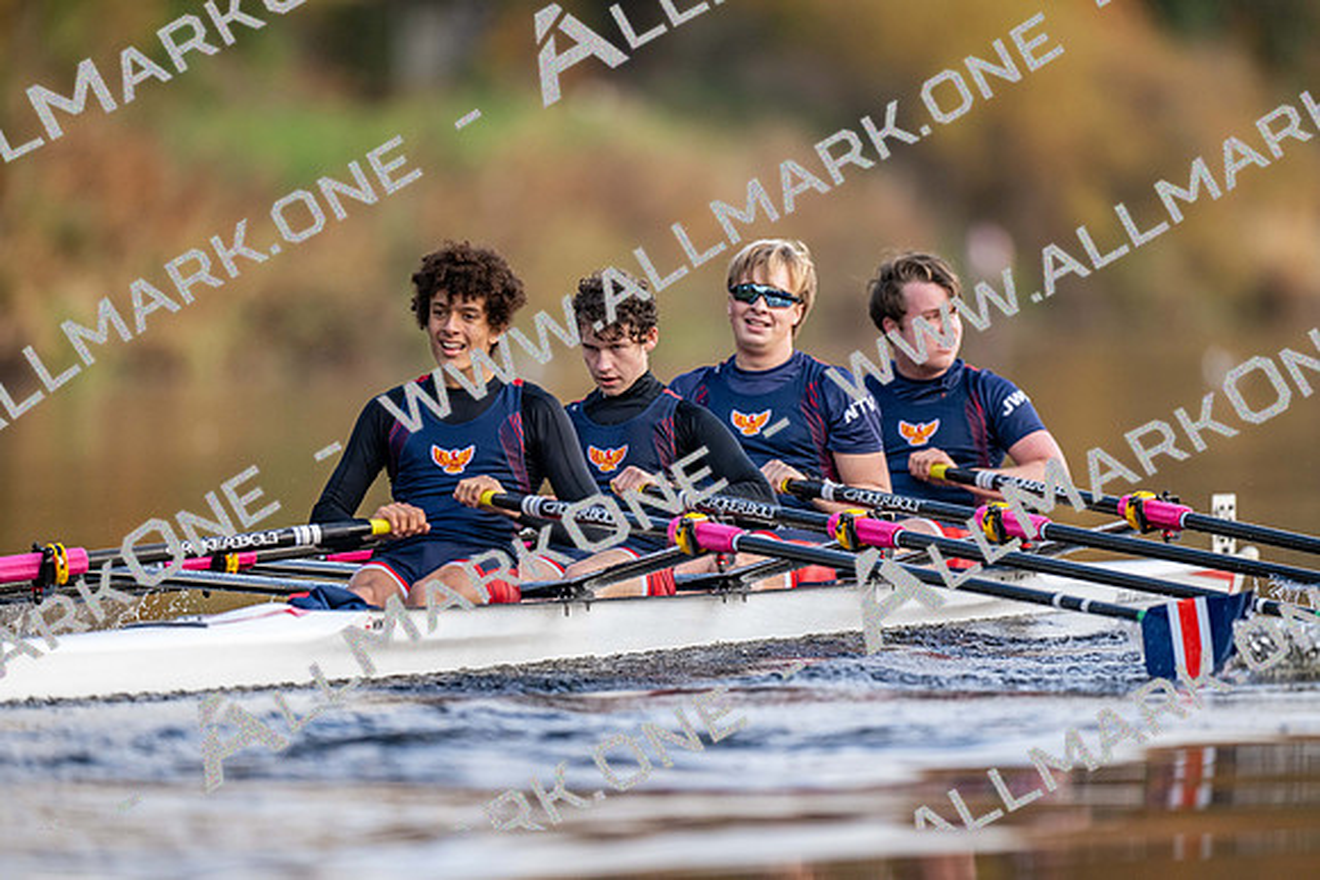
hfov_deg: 3.4
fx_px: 22004
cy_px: 440
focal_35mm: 600
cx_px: 660
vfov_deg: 2.3
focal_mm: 600
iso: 1250
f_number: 4
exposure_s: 1/2500
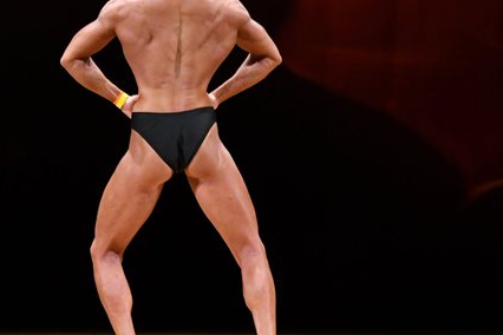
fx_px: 5714
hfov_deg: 5.0
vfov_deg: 3.4
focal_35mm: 409
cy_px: 158
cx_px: 158
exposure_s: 1/400
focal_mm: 150
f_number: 5.6
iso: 3200
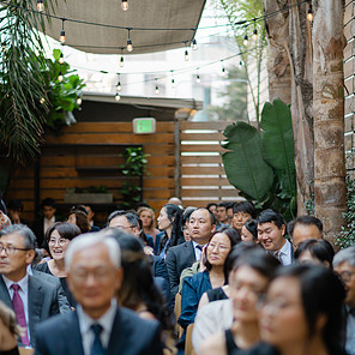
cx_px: 179
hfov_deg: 15.8
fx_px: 1276
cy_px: 257
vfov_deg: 15.8
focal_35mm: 110
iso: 320
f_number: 1.8
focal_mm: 85
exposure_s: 1/160
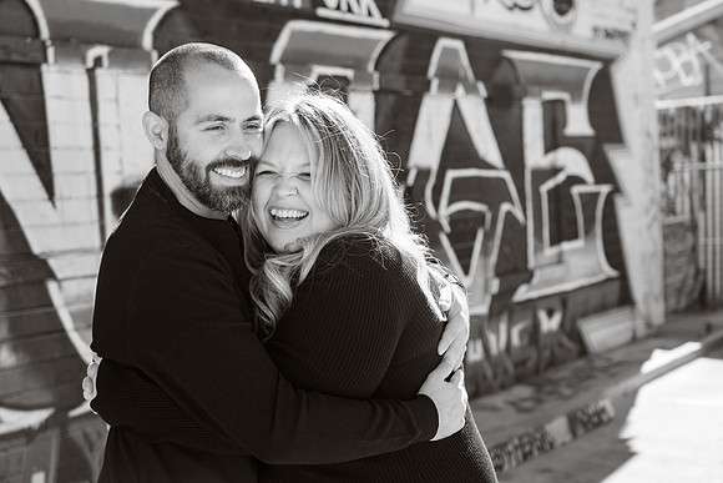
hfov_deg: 32.4
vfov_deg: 21.9
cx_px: 400
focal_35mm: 62
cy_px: 216
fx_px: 1245
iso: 50
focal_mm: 56
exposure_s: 1/200
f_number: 4
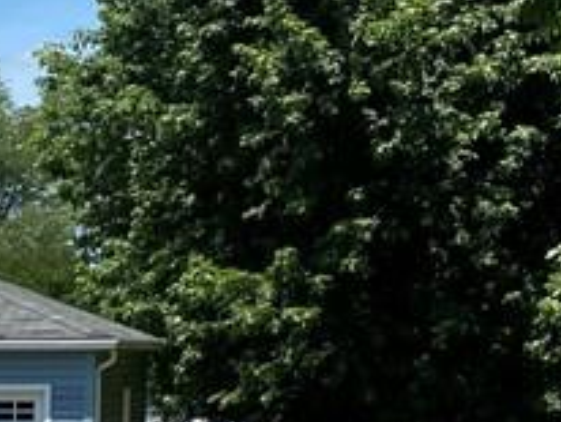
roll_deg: +0.6
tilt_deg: -6.5
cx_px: -675
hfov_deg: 12.7
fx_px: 2093
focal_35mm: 129
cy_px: 574
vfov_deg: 11.2
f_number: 1.8
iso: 32
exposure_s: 1/2033
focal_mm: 4.25
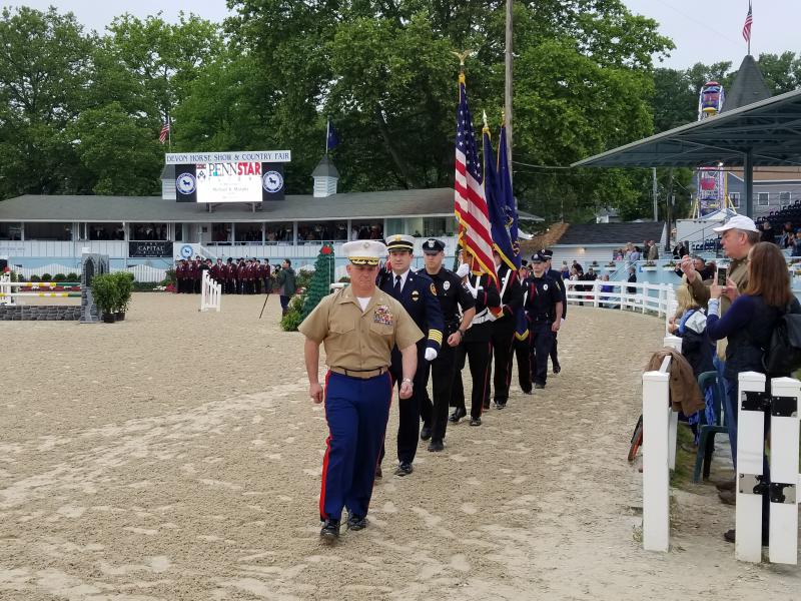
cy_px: 300
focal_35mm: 26
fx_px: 602
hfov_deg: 67.3
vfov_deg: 53.1
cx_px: 400
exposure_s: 1/240
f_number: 1.7
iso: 50
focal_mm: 4.25
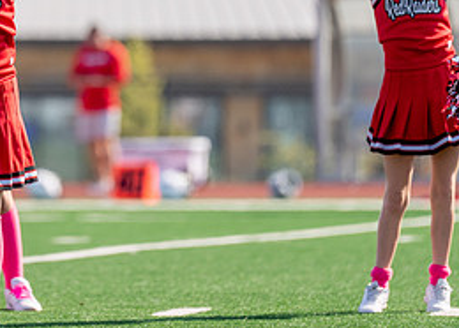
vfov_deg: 3.1
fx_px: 6091
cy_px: 11
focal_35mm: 467
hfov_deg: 4.3
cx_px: 26
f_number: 2.8
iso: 100
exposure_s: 1/1250
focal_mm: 200
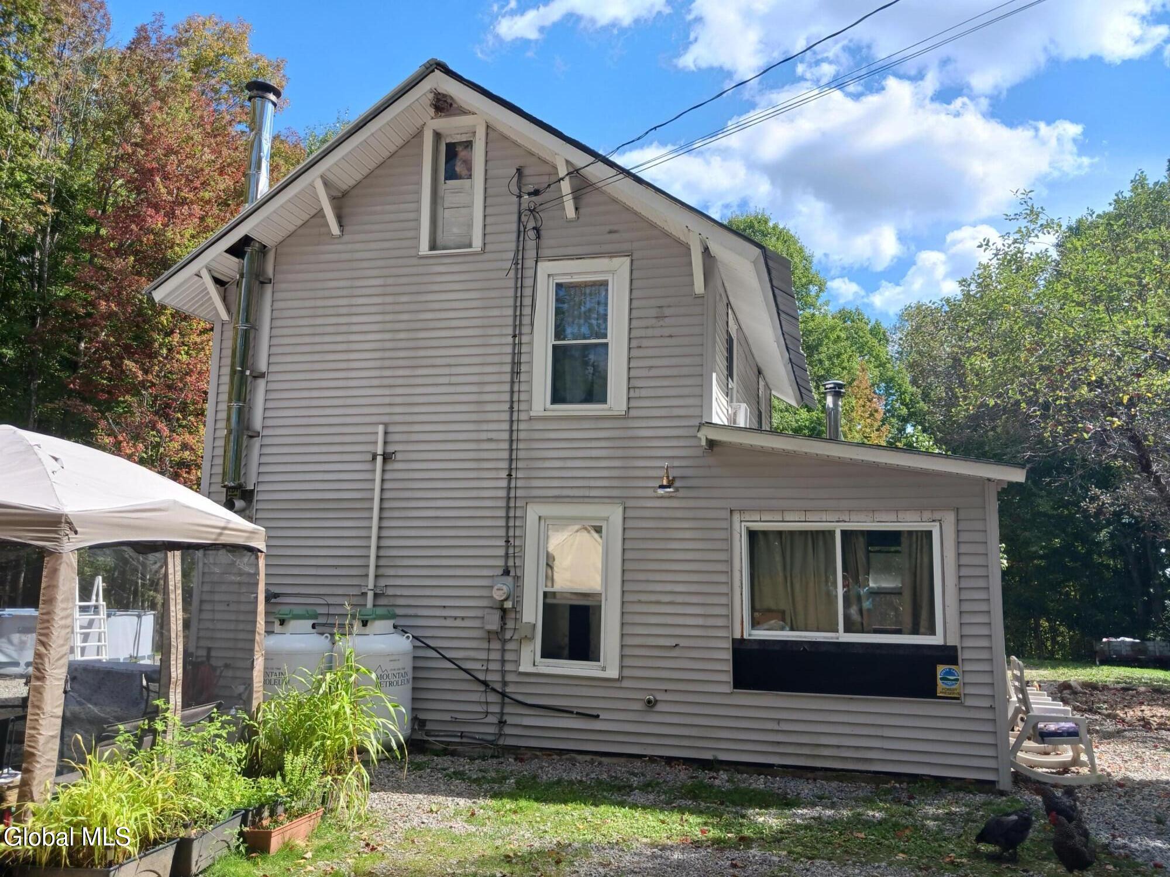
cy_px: 438
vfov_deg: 51.4
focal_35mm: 27
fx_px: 913
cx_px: 585
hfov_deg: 65.3
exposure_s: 1/258
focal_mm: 4
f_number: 1.8
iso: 20
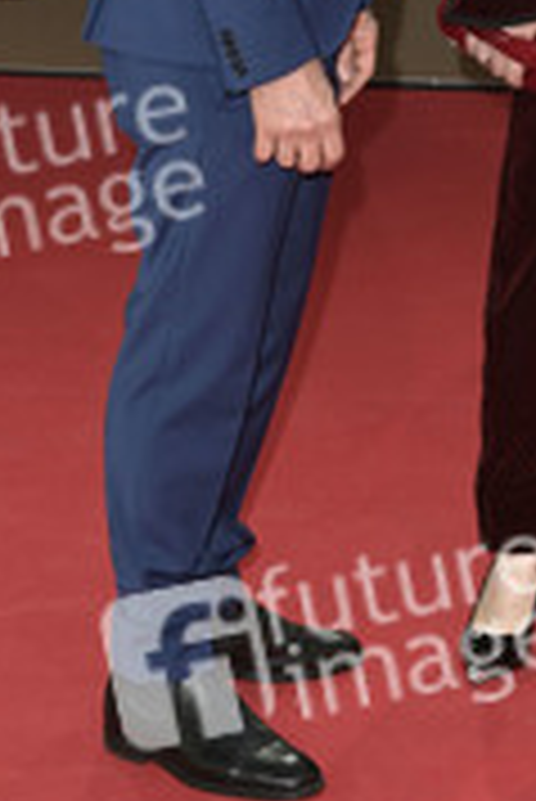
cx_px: 464
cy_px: -32
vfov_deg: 11.6
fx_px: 3900
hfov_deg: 7.8
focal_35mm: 175
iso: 800
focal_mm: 78
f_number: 6.3
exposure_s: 1/250
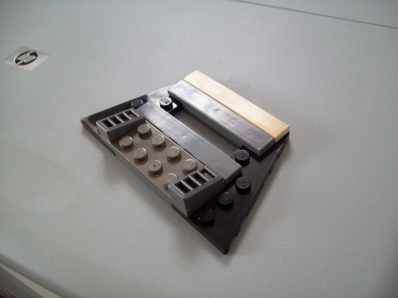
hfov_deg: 51.4
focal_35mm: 36
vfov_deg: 39.7
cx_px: 199
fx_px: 414
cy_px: 149
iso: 160
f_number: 2.7
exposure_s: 1/18.9
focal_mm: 6
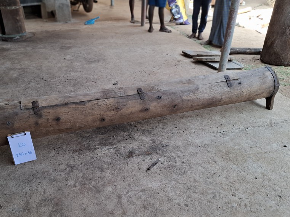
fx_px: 260
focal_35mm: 31
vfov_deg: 45.3
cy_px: 128
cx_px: 116
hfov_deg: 57.9
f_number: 1.8
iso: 50
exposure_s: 1/100
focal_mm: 5.54
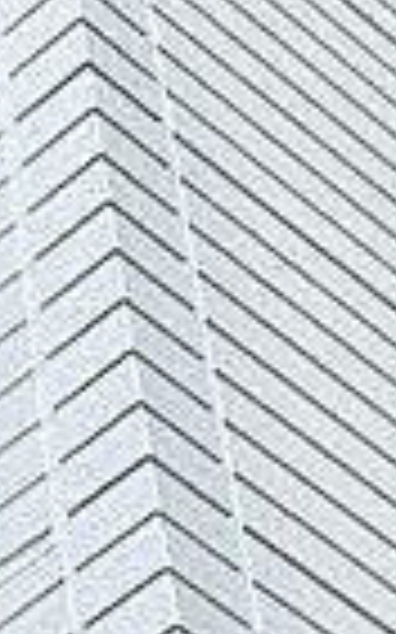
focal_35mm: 242
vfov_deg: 8.6
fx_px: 4183
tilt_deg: +44.7
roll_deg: +0.5
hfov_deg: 5.3
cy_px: 672
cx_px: -544
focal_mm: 5.96
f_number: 1.6
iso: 50
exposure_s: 1/618
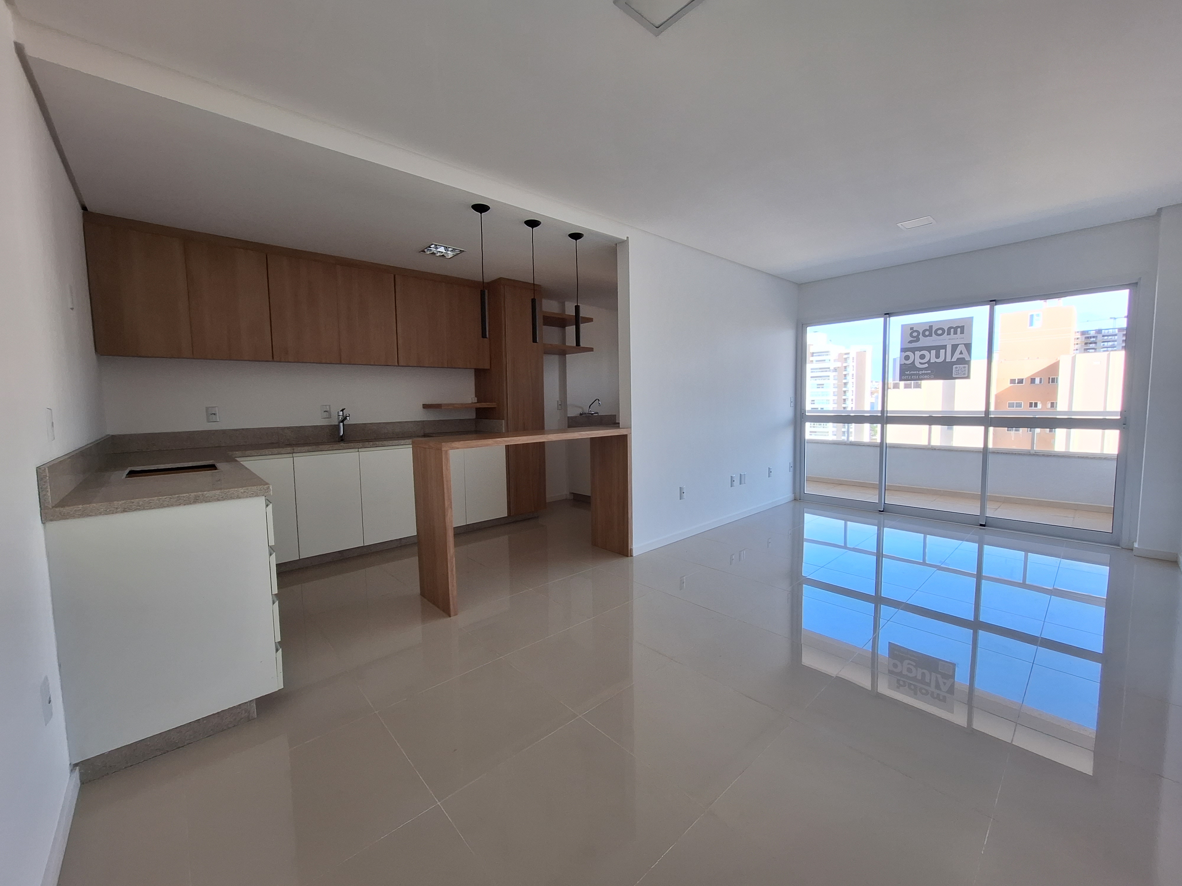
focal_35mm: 13
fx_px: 444
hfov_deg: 106.2
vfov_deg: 89.9
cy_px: 443
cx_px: 591
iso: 40
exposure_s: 1/141
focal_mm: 1.74
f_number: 2.2
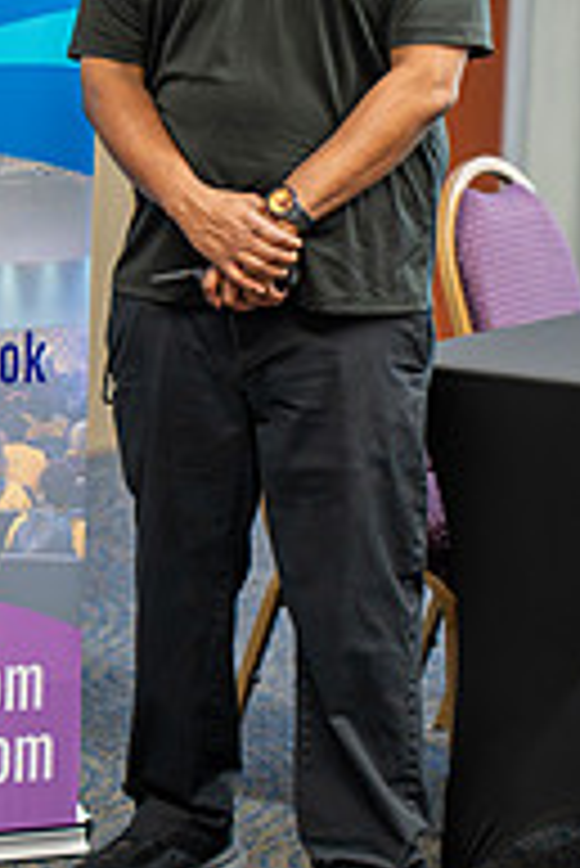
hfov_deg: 6.9
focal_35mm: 198
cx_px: 58
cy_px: 180
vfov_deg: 10.4
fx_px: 4776
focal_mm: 85
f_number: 2.2
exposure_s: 1/160
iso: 2000
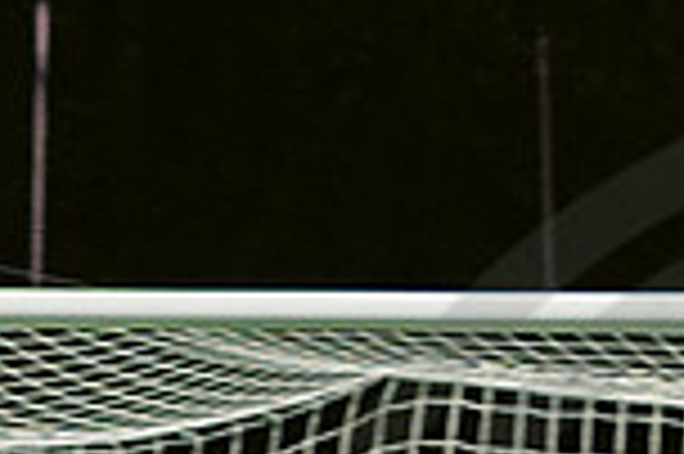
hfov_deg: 1.5
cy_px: 739
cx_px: -730
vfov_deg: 1.0
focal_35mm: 1375
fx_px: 26097
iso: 1250
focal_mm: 90
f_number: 2.8
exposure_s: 1/100
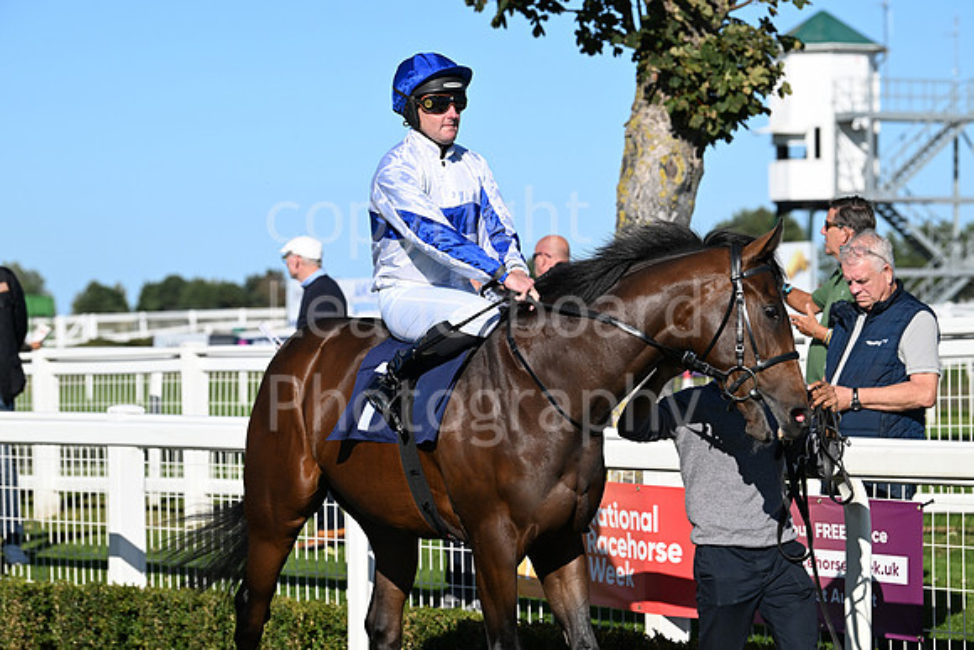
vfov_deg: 10.2
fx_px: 3653
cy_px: 325
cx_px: 487
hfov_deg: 15.2
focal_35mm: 135
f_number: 5.6
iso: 400
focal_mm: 135
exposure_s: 1/2500
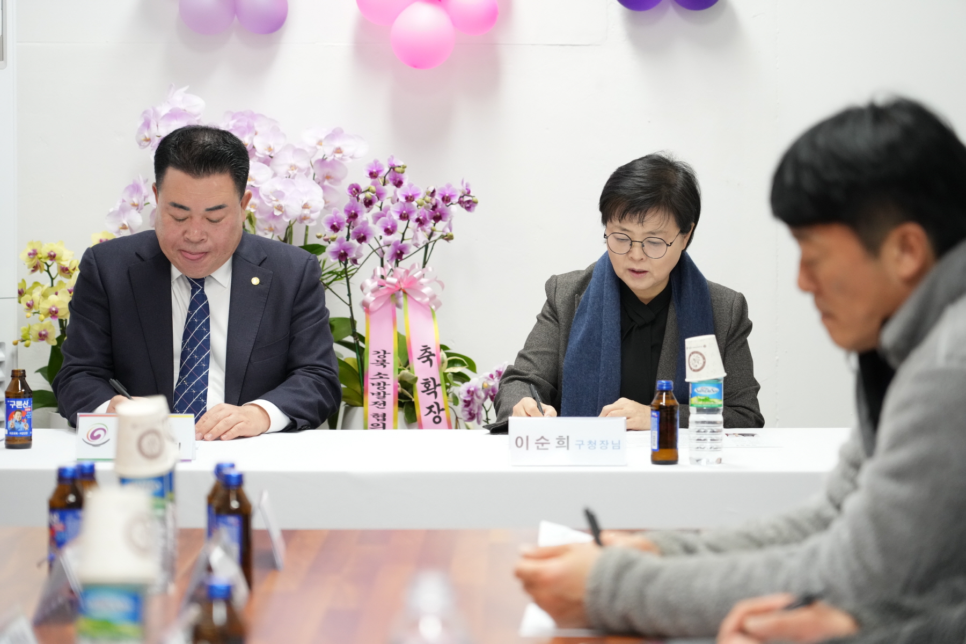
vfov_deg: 13.0
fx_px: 2817
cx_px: 483
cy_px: 322
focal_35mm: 105
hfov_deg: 19.5
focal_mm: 105
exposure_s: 1/160
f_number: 4
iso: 3200
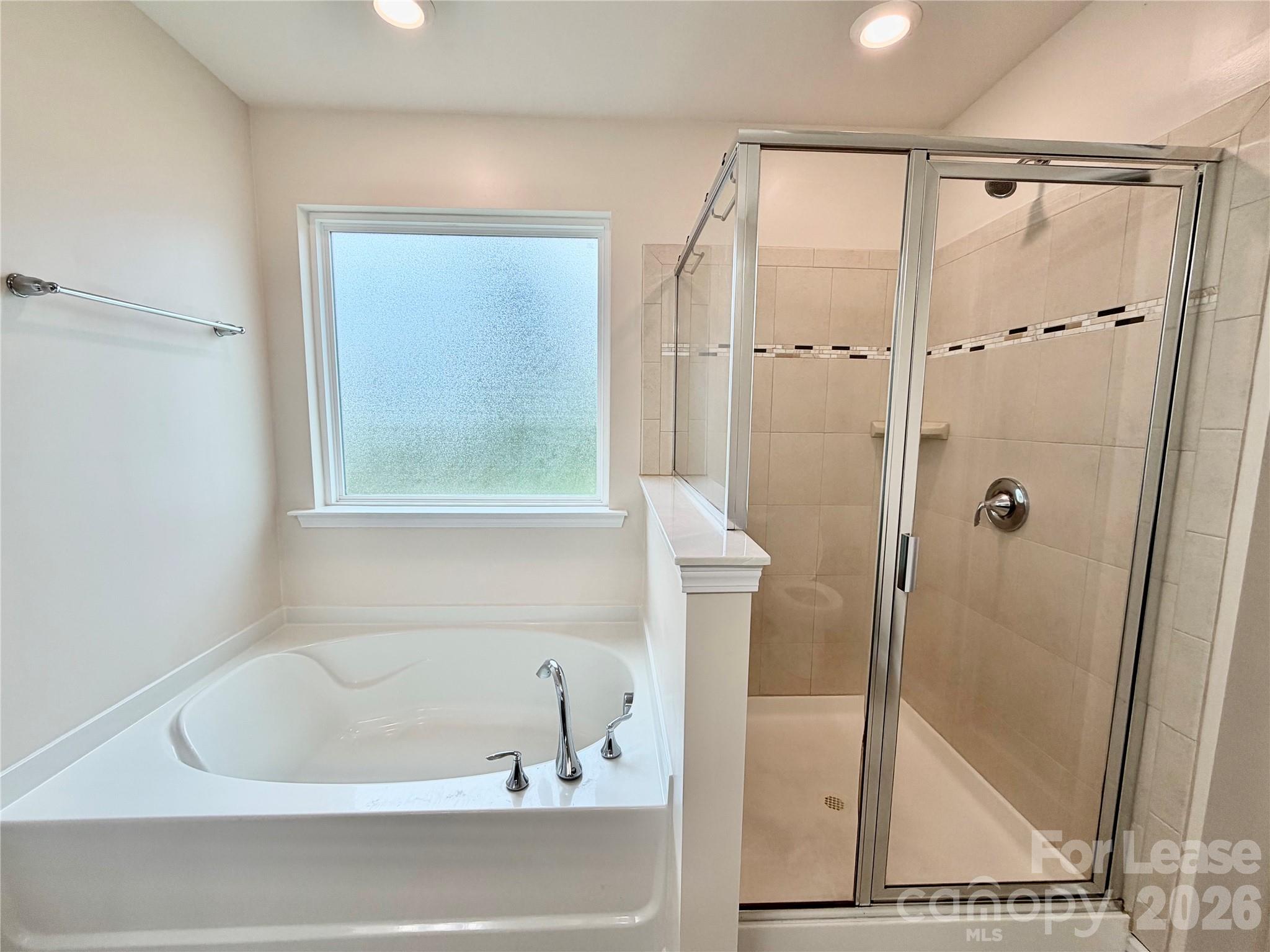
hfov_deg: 102.1
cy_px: 476
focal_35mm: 14
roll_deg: +1.2
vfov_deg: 85.7
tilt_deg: -6.8
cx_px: 635
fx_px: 514
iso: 64
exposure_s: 1/120
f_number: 2.2
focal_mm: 2.22
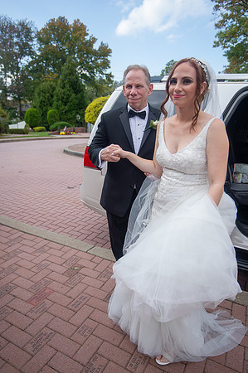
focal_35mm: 24
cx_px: 124
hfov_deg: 53.0
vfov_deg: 73.8
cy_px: 186
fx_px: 249
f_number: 4
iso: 400
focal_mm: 24
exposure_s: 1/1250
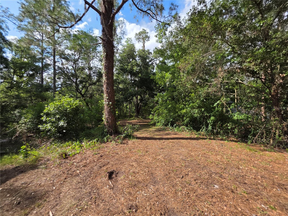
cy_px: 108
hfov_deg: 106.2
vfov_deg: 89.9
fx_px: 108
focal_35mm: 13
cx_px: 144
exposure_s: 1/1189
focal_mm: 2.2
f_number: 1.9
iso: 40
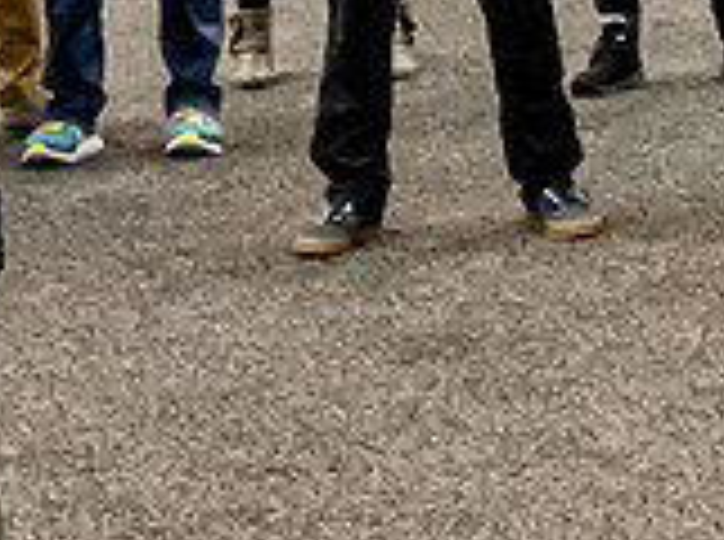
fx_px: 4654
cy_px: -143
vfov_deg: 6.6
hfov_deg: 8.7
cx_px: 1062
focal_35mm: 223
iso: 4000
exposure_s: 1/640
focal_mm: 17
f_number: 2.8
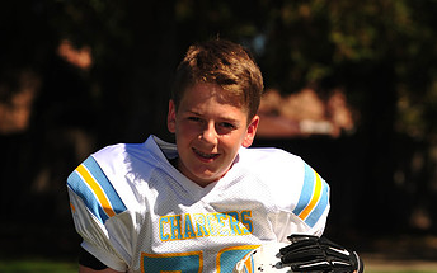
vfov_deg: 5.9
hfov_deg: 9.4
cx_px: 211
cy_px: 328
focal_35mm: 223
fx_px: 2656
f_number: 5
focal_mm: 130
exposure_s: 1/1000
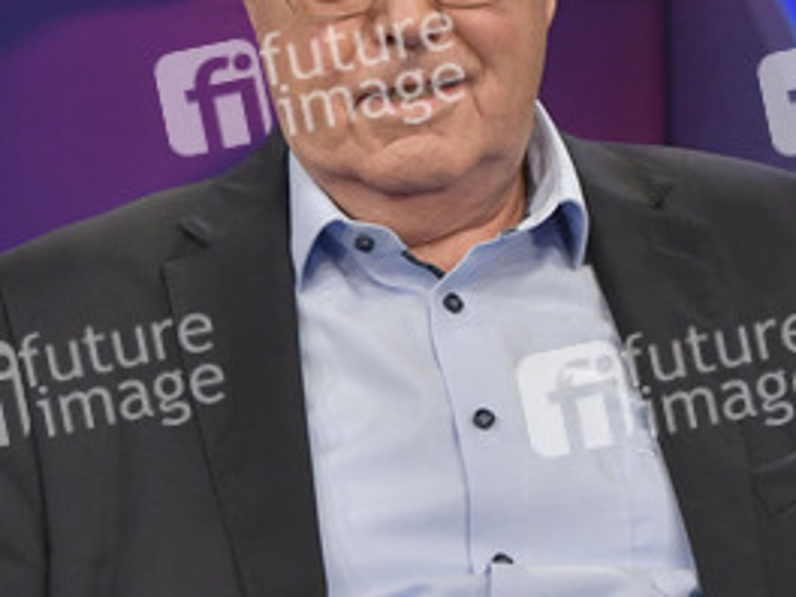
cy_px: 235
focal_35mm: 70
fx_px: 1610
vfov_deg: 21.0
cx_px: 398
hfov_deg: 27.8
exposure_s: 1/200
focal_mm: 48
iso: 2500
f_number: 6.3
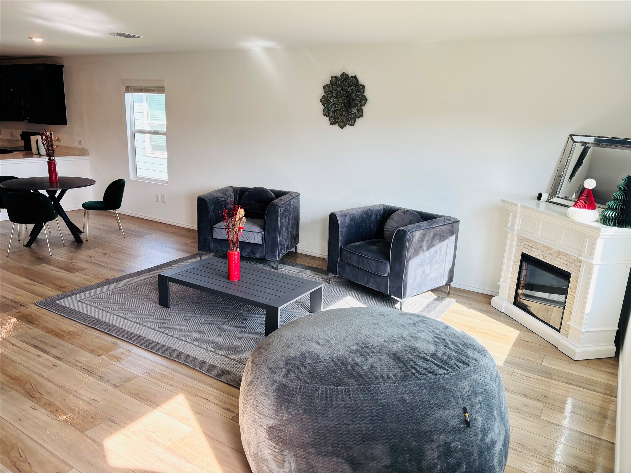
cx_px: 316
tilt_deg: -15.1
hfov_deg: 67.3
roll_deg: -2.9
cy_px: 236
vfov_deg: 53.1
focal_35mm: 26
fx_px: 474
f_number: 1.6
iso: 40
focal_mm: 5.96
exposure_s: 1/120
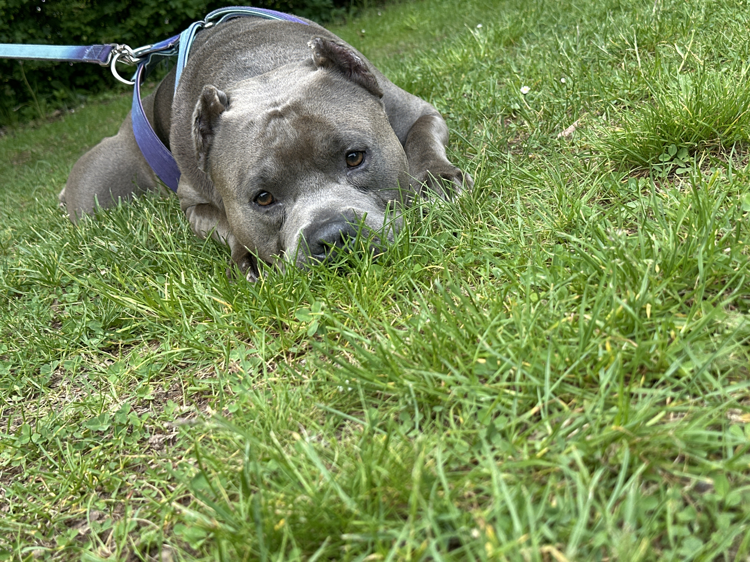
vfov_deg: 30.3
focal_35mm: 48
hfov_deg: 39.7
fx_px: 1040
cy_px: 281
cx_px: 375
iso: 50
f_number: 1.78
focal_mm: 6.86
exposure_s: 1/121
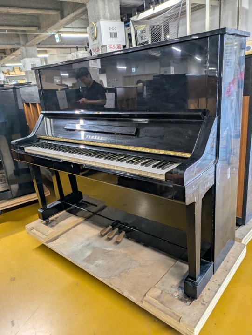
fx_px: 242
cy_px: 168
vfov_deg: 69.4
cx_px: 126
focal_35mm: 25
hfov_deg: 54.9
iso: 144
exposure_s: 1/25
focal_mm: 5.43
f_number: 1.89
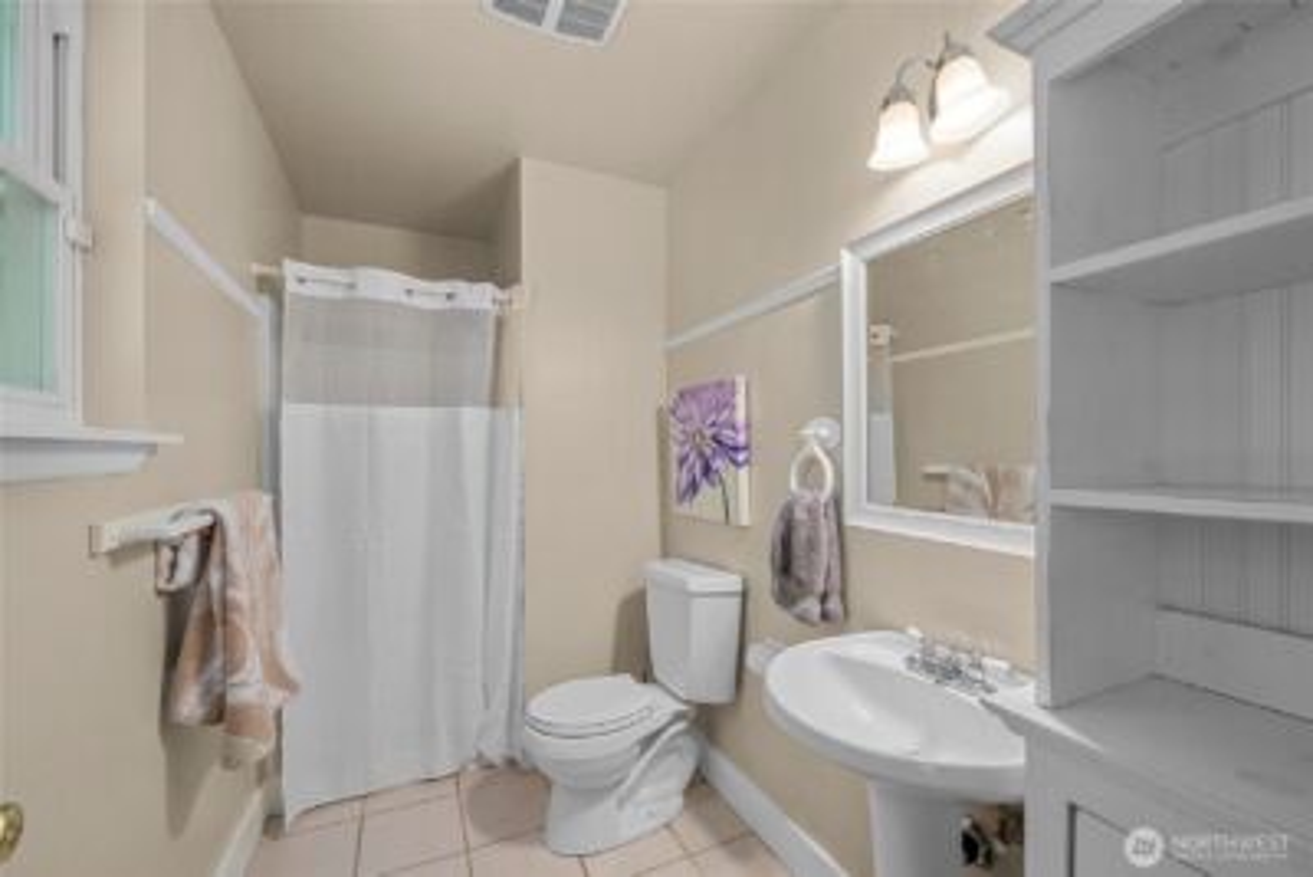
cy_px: 438
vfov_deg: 81.3
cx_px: 656
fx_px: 511
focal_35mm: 14
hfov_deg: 104.2
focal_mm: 14
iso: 1000
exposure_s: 1/30
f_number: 7.1
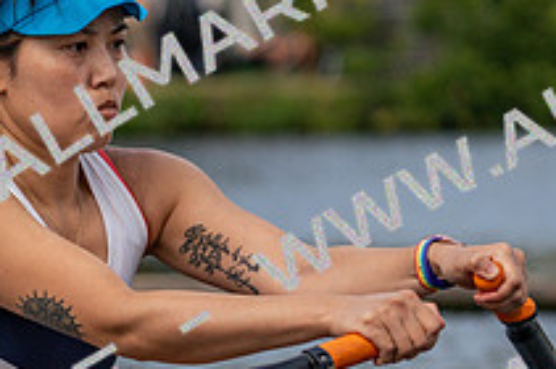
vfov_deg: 2.5
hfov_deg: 3.7
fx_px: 8497
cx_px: 61
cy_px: 336
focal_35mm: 551
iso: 320
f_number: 5.6
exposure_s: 1/1600
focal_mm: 200
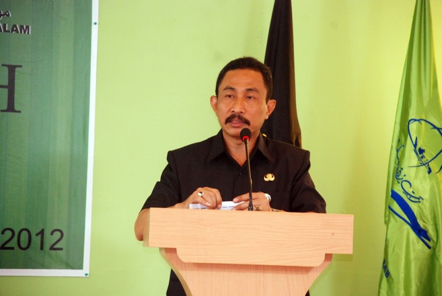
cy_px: 148
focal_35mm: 202
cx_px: 221
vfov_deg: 6.8
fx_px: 2488
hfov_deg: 10.2
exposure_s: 1/60
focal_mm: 135
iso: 800
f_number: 5.6
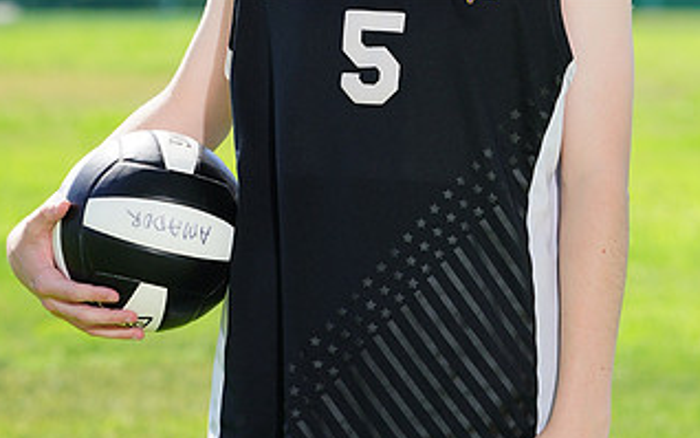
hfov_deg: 4.2
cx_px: 379
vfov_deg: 2.6
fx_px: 9504
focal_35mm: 498
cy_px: -73
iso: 200
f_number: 10
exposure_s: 1/200
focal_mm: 268
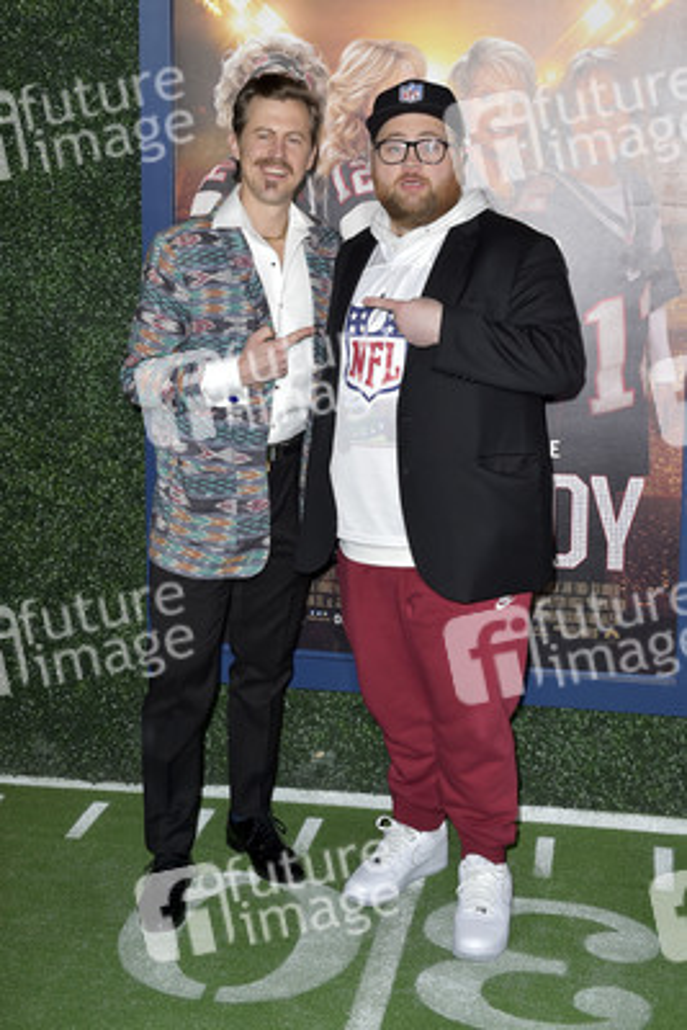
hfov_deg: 31.9
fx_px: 1201
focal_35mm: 42
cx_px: 344
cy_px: 515
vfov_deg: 46.4
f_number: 6.3
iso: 500
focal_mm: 42
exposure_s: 1/250
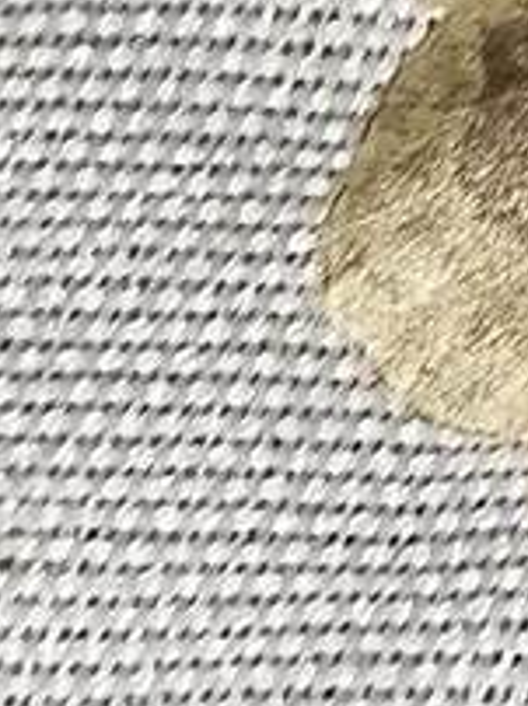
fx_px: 6338
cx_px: 769
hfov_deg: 4.7
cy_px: 140
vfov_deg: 6.4
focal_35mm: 311
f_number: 1.7
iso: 80
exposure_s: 1/50
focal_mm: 5.31
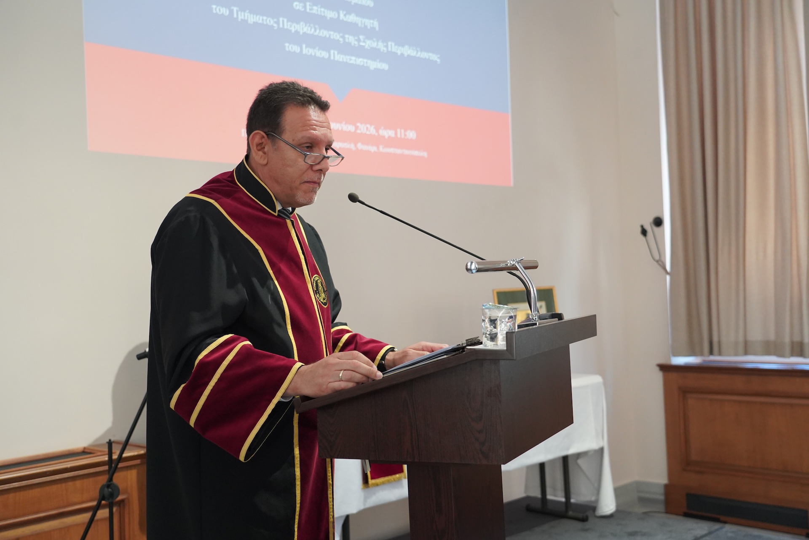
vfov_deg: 34.2
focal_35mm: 39
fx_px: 876
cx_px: 404
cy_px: 270
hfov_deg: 49.6
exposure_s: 1/160
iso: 4000
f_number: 4
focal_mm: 39
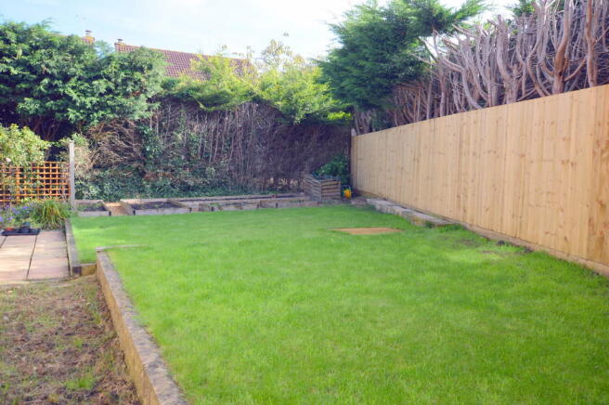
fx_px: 507
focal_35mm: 30
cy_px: 202
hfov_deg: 62.0
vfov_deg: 43.5
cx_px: 304
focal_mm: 20
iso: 100
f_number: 5.6
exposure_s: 1/125
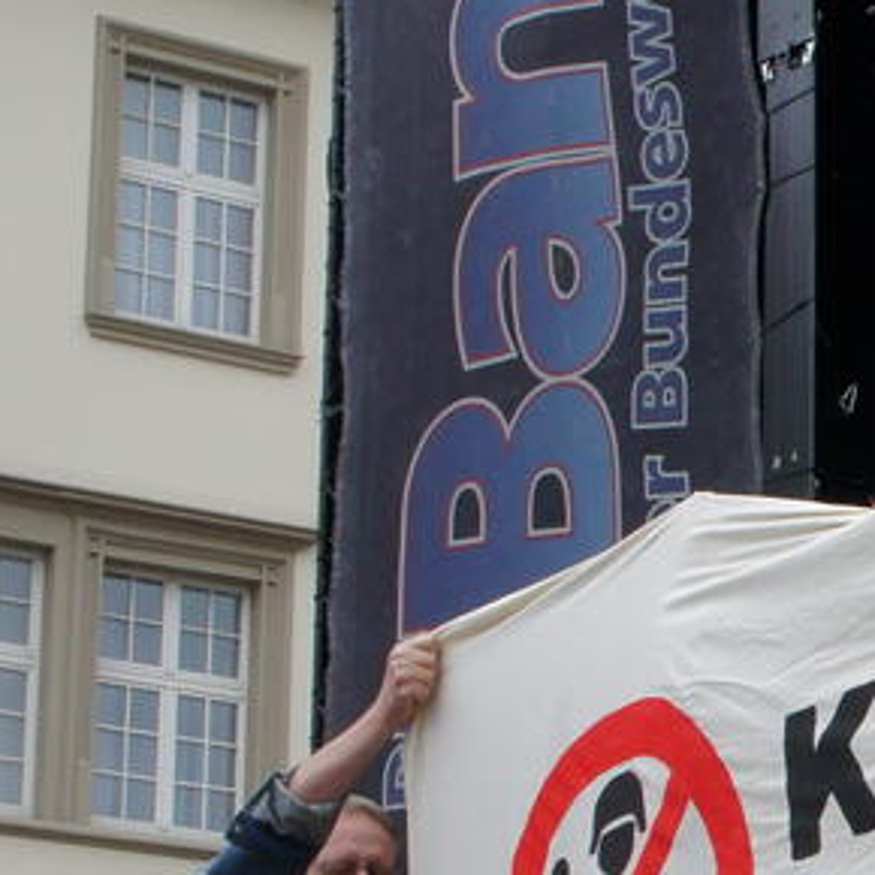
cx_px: 1478
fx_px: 4145
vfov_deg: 12.0
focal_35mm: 145
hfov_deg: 11.3
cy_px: 806
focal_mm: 25
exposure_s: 1/160
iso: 500
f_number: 11
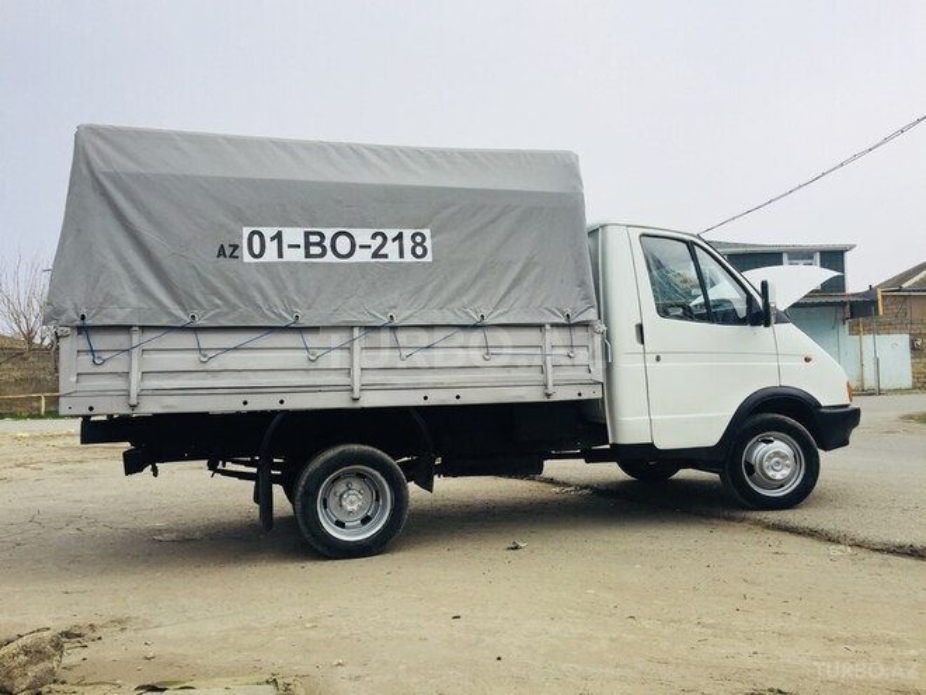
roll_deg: +1.5
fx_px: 776
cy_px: 348
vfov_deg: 48.2
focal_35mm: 29
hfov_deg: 61.7
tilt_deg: +2.7
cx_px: 463
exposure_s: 1/1364
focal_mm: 4.15
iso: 32
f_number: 2.2
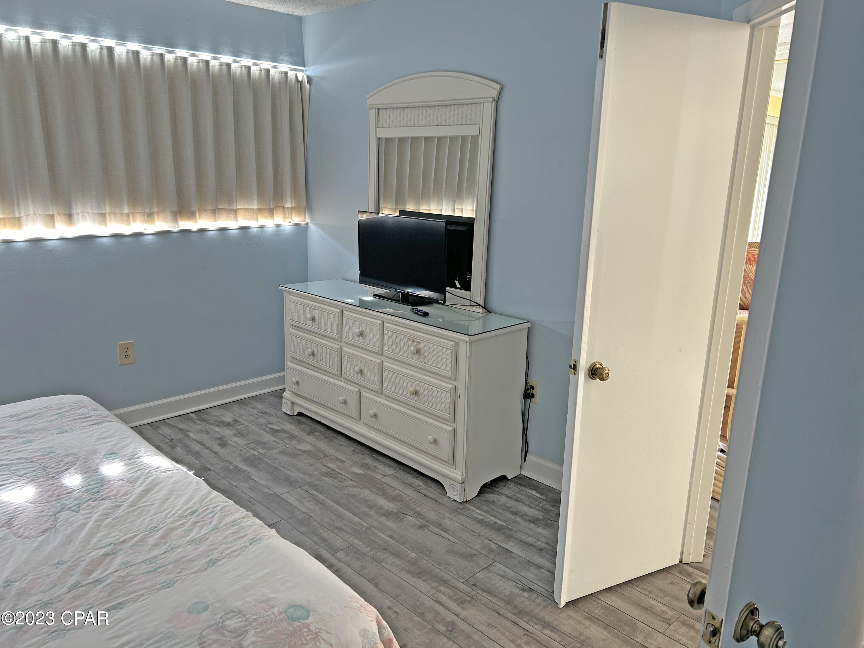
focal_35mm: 26
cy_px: 324
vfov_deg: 53.1
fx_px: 649
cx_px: 432
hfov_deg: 67.3
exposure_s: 1/60
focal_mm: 5.7
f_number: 1.5
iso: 80
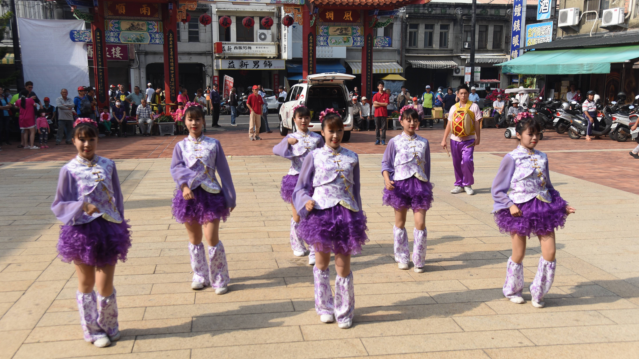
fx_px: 644
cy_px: 182
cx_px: 320
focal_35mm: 38
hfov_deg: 52.8
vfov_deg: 31.2
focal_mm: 35
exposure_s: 1/4000
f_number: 4.5
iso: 500
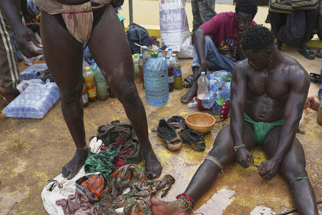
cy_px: 118
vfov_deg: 34.2
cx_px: 196
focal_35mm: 39
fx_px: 349
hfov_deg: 49.2
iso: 100
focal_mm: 30
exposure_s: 1/320
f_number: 4
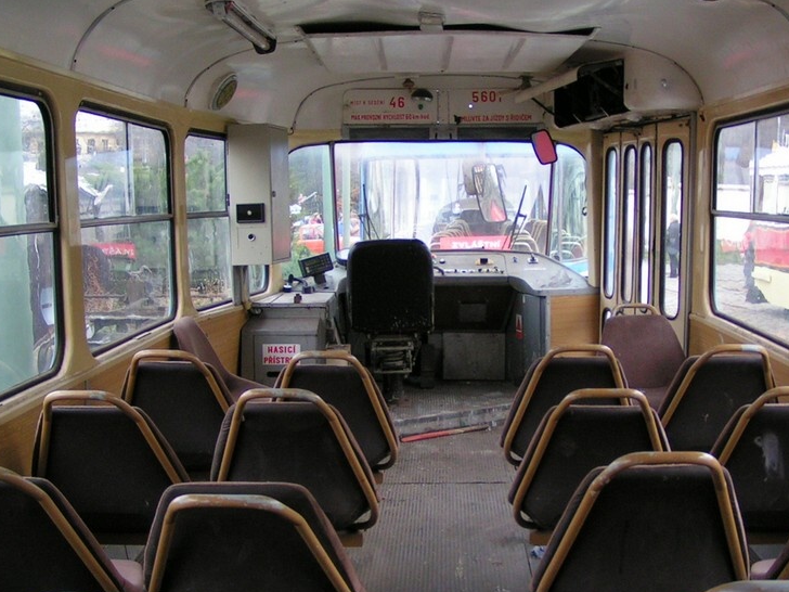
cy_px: 312
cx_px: 457
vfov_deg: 30.9
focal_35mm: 47
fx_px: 1071
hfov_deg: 40.3
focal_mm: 5.8
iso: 125
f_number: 2.8
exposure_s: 1/40
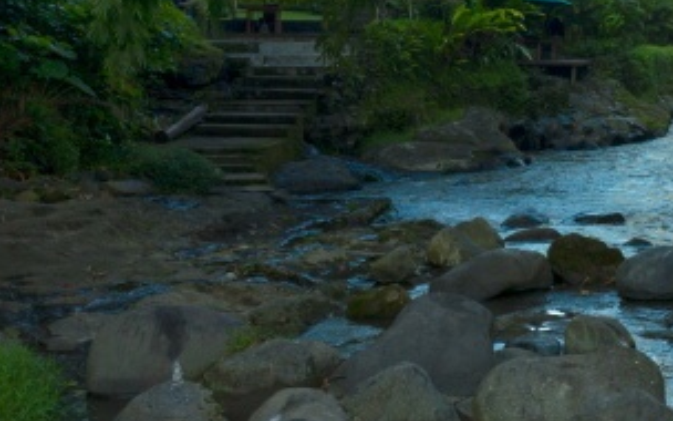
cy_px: 54
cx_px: 790
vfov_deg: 17.2
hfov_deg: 25.0
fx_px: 1376
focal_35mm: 75
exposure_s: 1/80
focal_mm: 10.26
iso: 100
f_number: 6.3
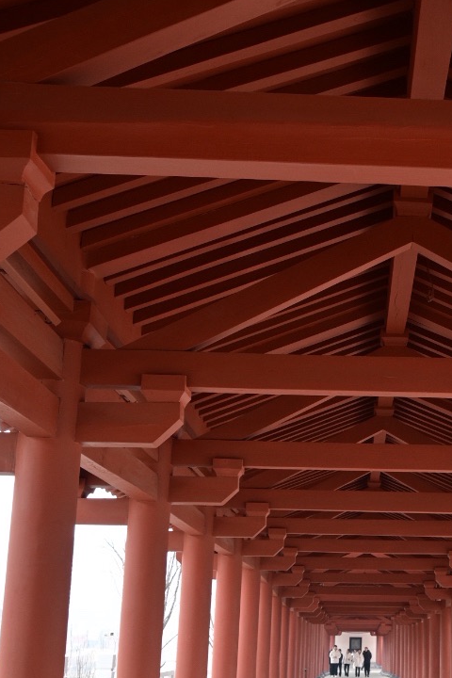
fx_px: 1017
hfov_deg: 24.3
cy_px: 406
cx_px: 415
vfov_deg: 36.7
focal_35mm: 54
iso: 160
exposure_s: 1/320
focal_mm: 16
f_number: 3.5
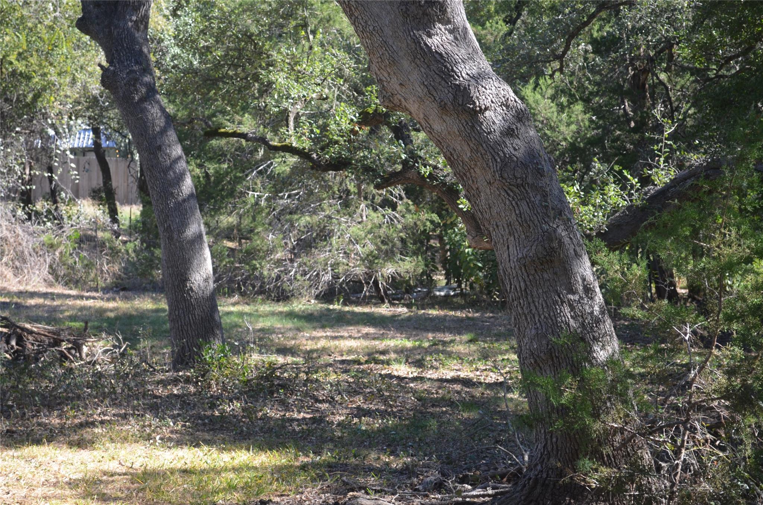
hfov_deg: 26.0
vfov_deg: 17.4
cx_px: 382
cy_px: 252
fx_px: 1650
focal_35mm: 78
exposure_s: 1/125
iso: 200
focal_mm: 52
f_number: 5.6
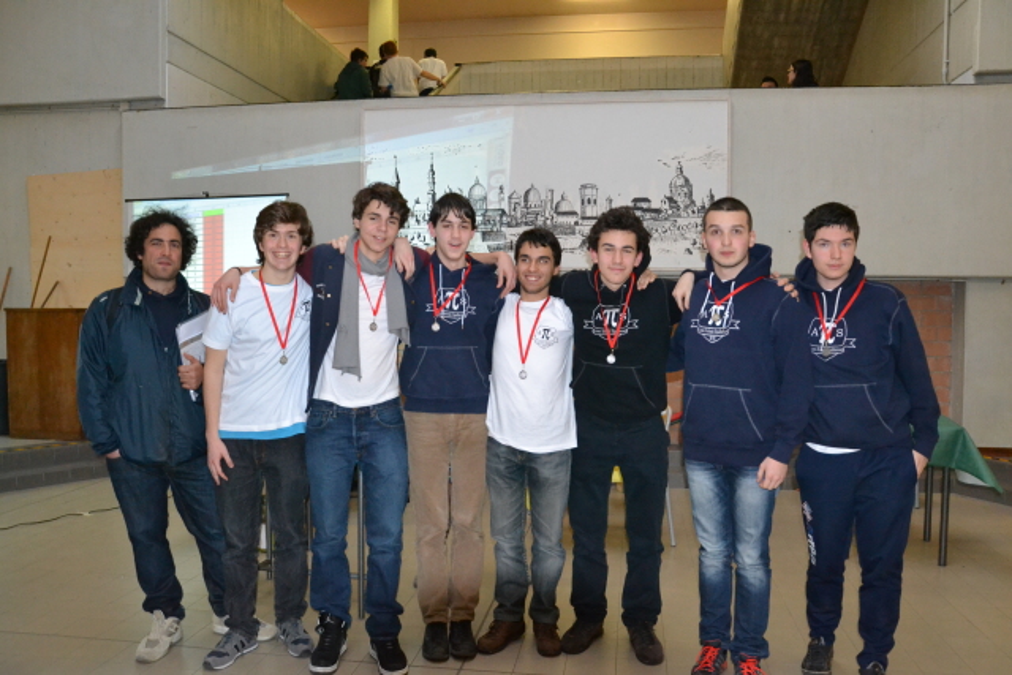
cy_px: 338
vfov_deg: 48.0
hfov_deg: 67.4
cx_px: 506
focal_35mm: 27
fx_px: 759
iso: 3200
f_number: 3.5
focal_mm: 18
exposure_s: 1/60
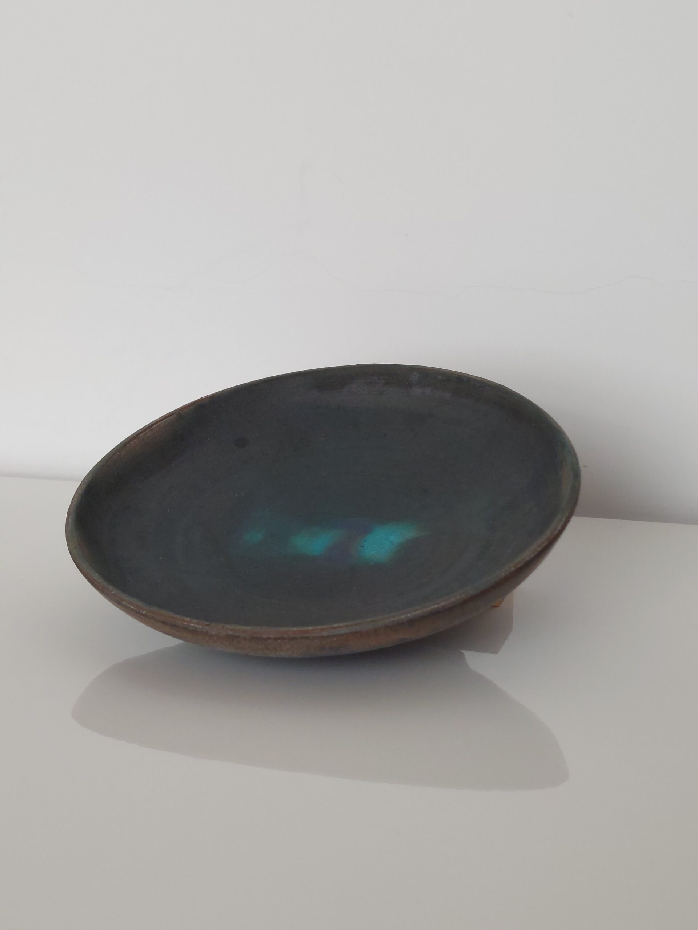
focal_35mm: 25
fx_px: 672
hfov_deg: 54.9
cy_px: 465
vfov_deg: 69.4
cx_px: 349
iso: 250
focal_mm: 5.23
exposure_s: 1/60
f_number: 1.8
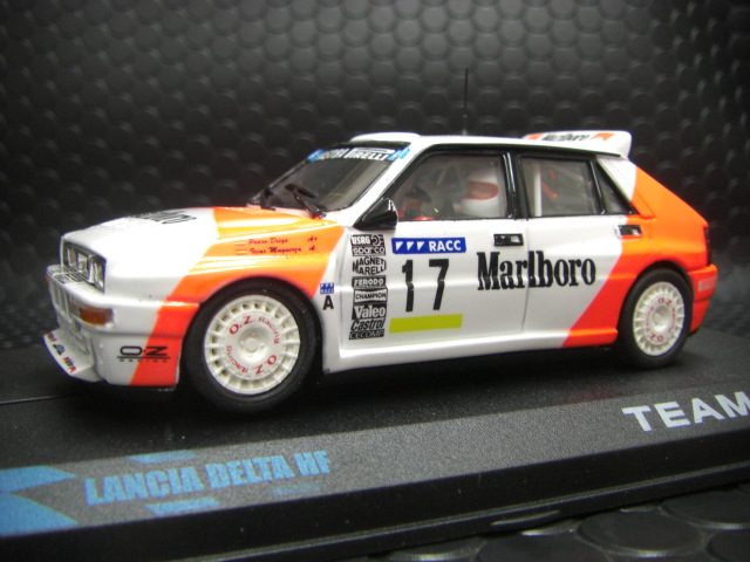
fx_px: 823
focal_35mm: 38
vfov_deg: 37.7
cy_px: 281
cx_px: 375
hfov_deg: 49.0
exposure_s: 1/20
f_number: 3.4
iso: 200
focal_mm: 6.3
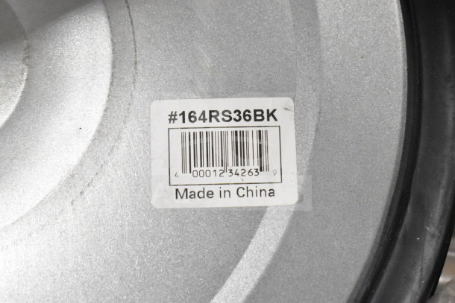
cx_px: 228
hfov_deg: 29.2
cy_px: 152
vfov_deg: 19.7
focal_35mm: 69
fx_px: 872
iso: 6400
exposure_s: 1/320
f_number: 9
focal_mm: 46
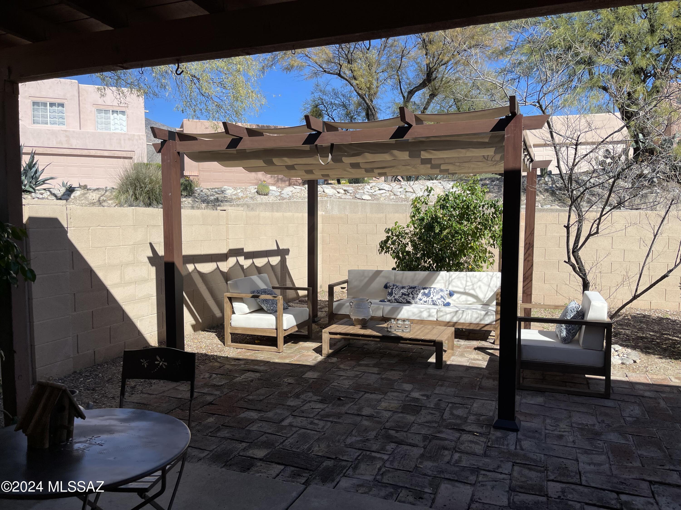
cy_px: 255
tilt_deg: -3.1
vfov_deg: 54.9
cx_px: 340
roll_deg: +0.5
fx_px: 492
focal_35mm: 25
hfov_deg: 69.4
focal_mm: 5.1
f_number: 1.6
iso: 32
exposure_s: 1/3663
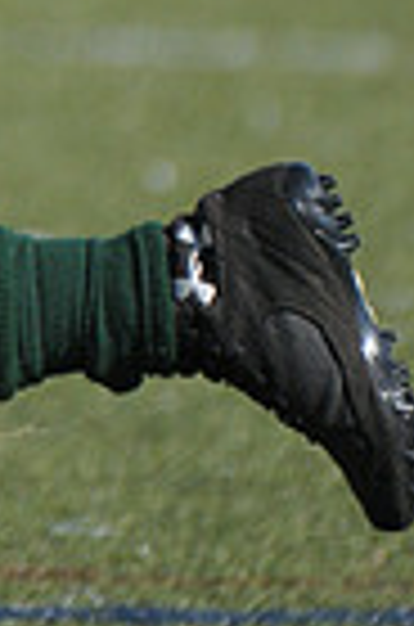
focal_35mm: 2508
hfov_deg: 0.5
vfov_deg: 0.8
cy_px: -585
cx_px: -376
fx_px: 43477
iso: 640
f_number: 4
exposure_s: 1/3200
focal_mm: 400
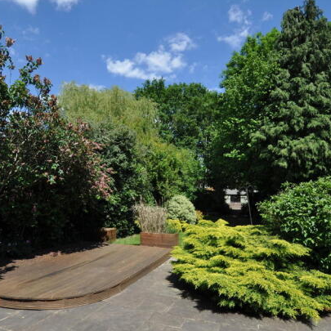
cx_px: 156
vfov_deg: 68.0
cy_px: 170
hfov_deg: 67.9
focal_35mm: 23
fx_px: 245
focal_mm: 11
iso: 200
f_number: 9
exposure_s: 1/320
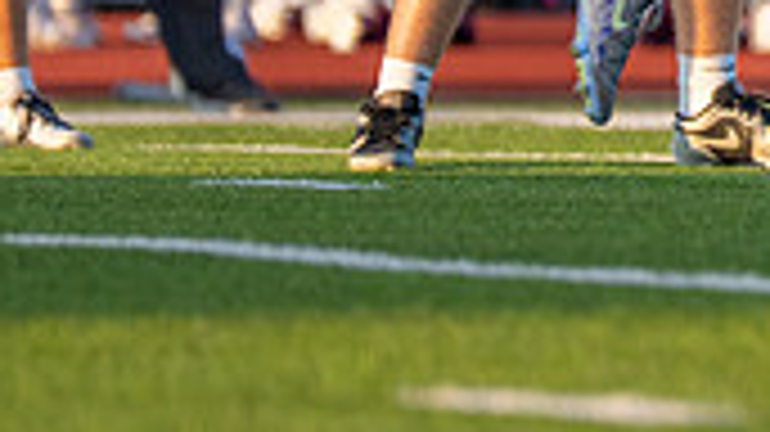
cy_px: -414
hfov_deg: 1.8
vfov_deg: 1.0
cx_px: 1459
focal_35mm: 1170
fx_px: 23877
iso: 200
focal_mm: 200
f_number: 2.8
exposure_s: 1/1600
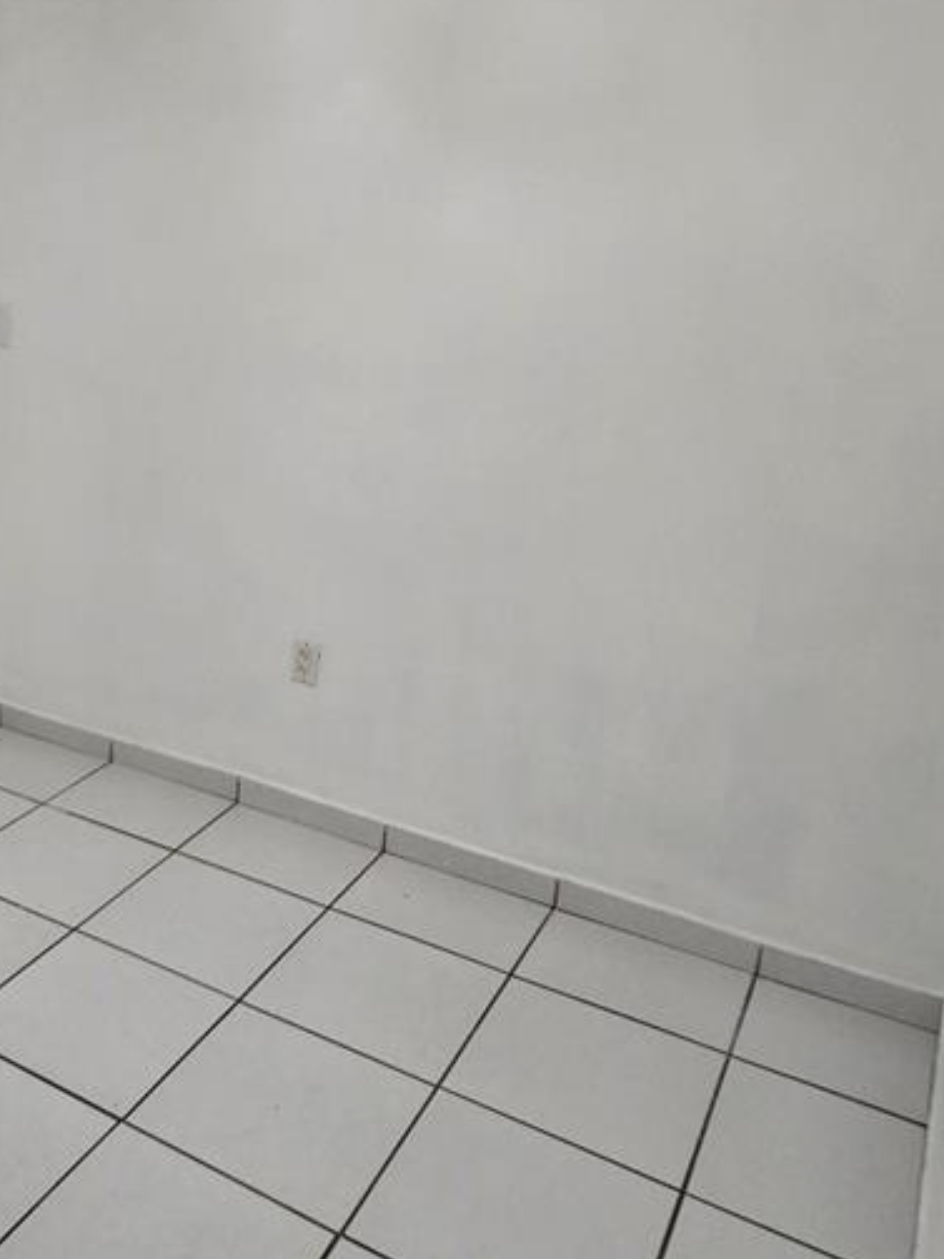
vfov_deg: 58.1
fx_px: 1128
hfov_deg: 41.7
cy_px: 543
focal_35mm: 31
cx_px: 88
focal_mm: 2.2
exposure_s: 1/60
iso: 100
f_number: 2.2
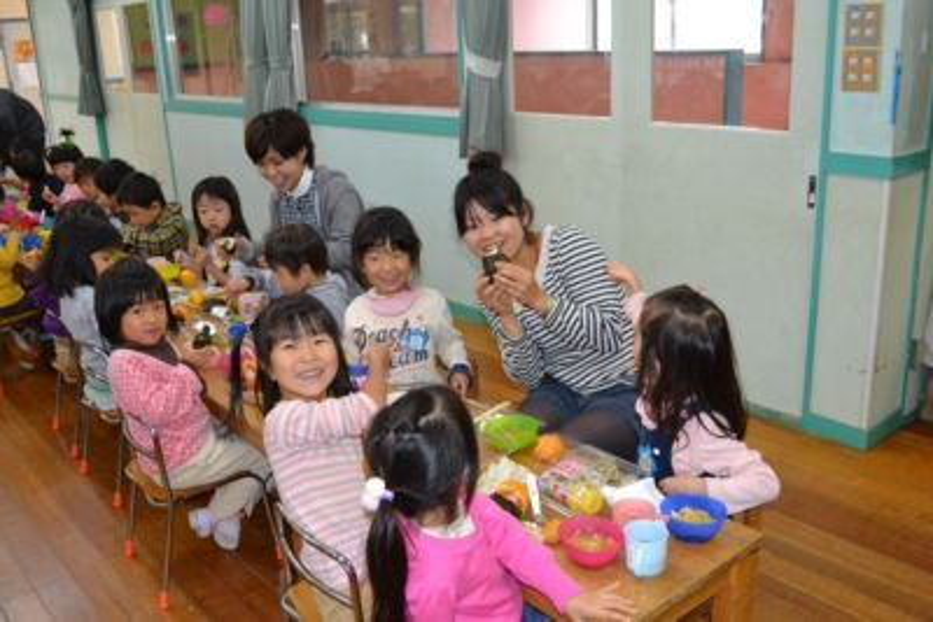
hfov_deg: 57.2
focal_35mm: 33
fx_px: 856
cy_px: 311
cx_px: 466
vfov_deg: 40.0
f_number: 4
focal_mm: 22
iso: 900
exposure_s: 1/60
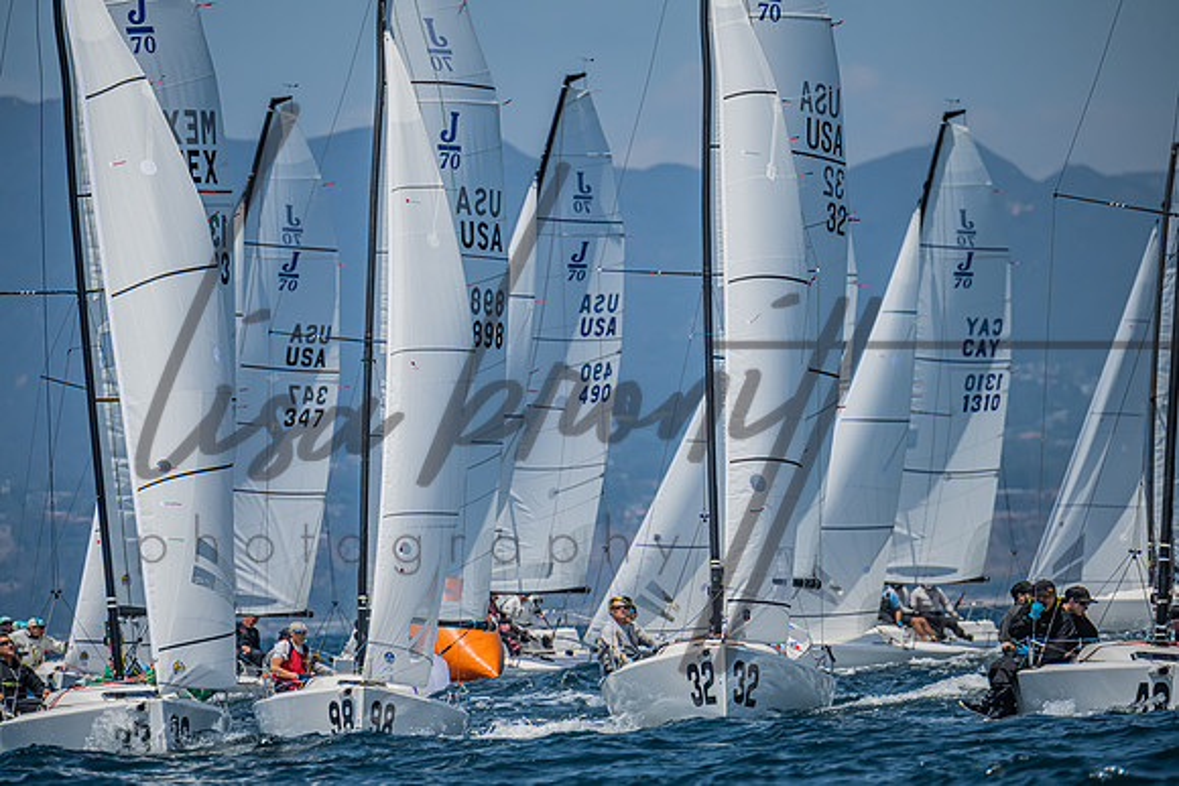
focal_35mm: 400
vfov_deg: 3.4
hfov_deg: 5.2
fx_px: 13102
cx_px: 590
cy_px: 393
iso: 400
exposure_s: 1/2500
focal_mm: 400
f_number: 6.3
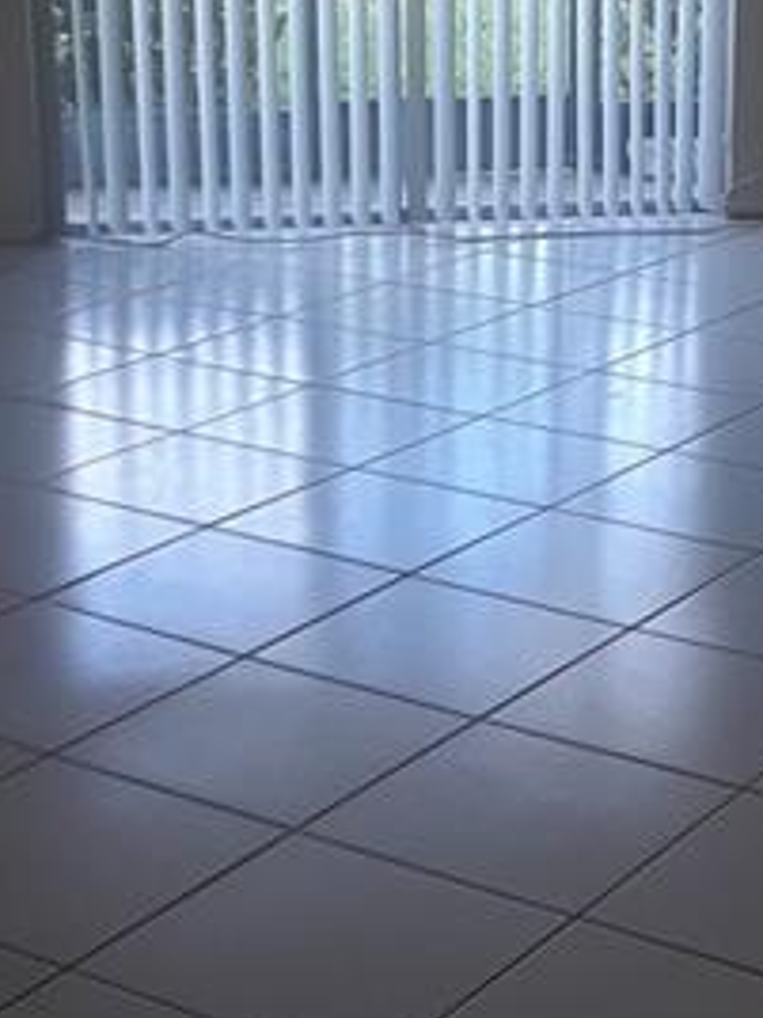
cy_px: 467
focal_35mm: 86
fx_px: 2527
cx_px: 547
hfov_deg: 17.1
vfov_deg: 22.8
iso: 64
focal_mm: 2.47
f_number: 1.9
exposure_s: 1/60
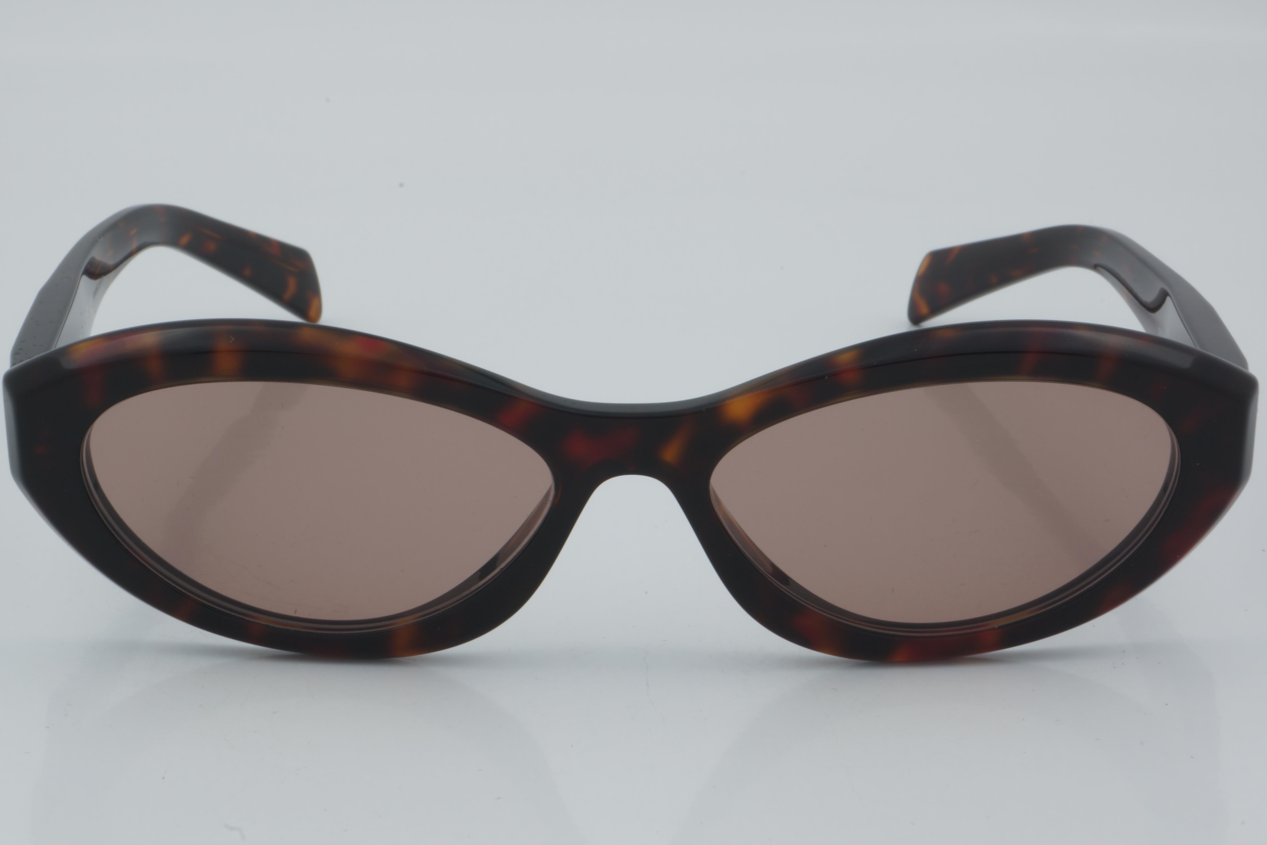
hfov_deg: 24.6
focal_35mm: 82
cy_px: 422
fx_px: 2903
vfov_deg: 16.6
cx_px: 634
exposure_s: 1/4
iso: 100
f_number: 32
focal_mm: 55
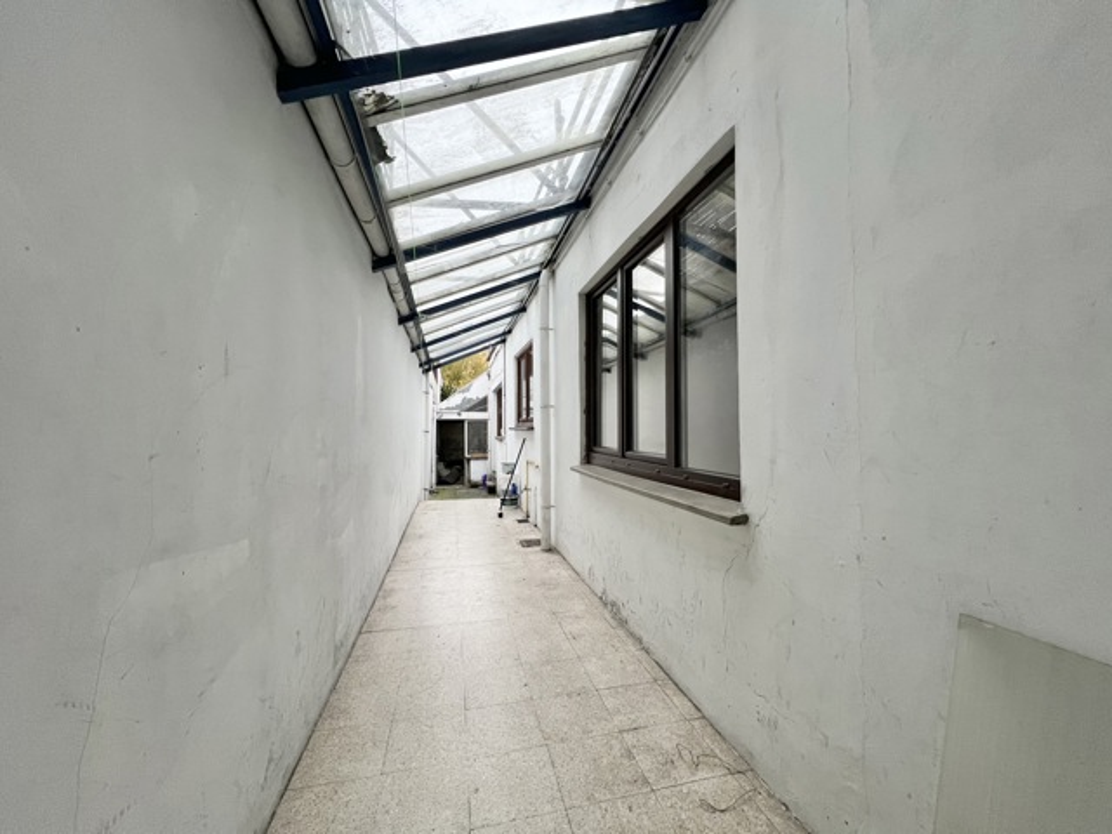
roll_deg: +0.8
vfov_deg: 89.9
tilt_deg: +0.6
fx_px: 418
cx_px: 556
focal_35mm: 13
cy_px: 417
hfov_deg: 106.2
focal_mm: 1.57
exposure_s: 1/50
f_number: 1.8
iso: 200
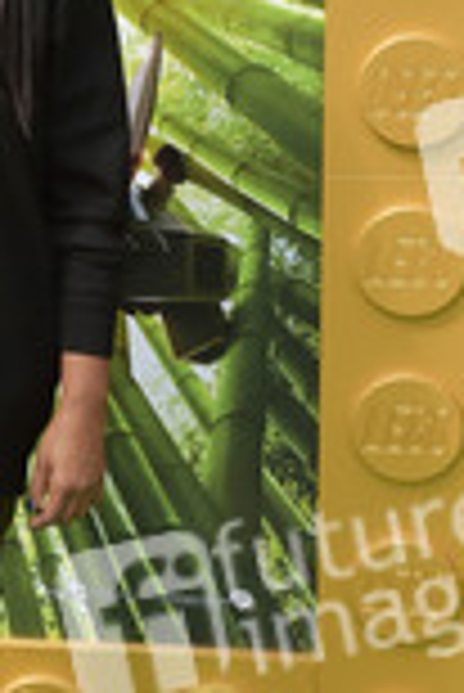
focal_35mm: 125
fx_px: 2411
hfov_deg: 10.8
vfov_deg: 16.4
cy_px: 374
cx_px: -119
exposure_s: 1/320
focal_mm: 48
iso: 200
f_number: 6.3
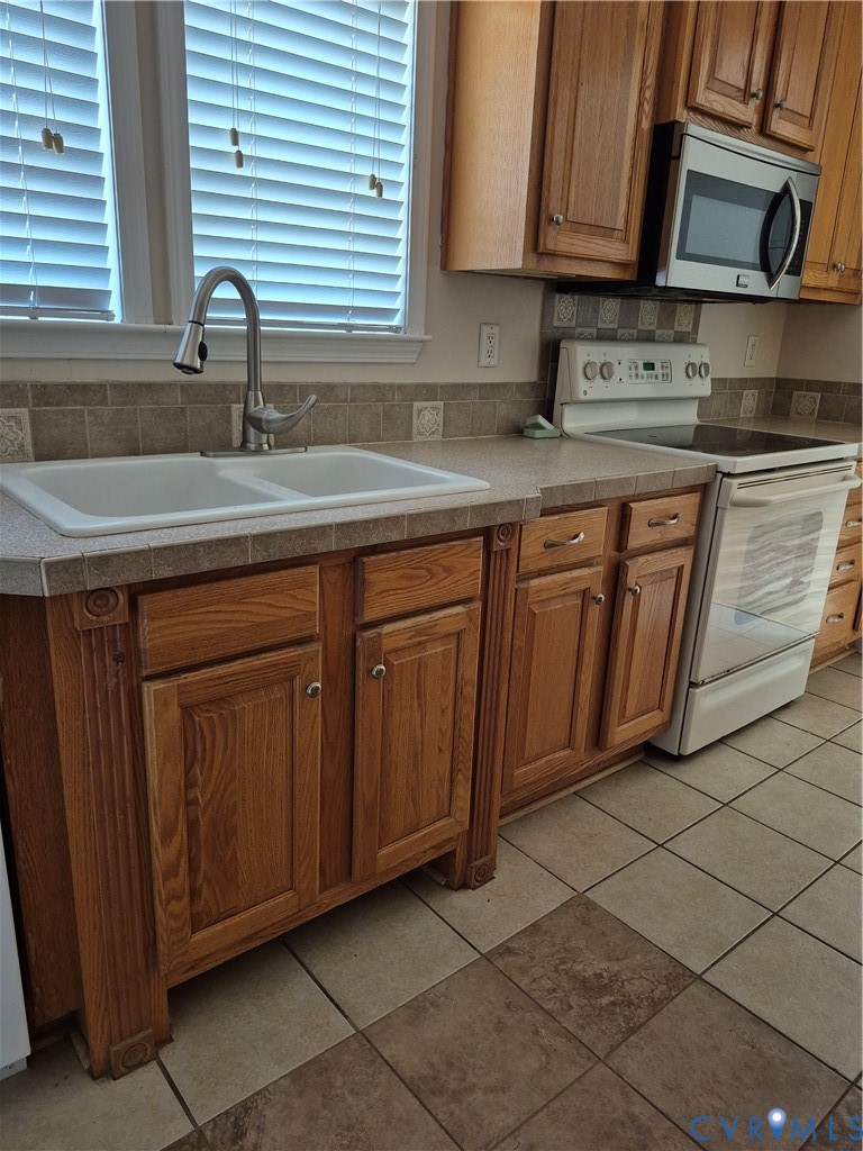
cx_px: 432
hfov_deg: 58.9
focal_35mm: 23
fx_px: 765
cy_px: 576
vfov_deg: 73.9
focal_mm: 5.4
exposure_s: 1/120
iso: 640
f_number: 1.8
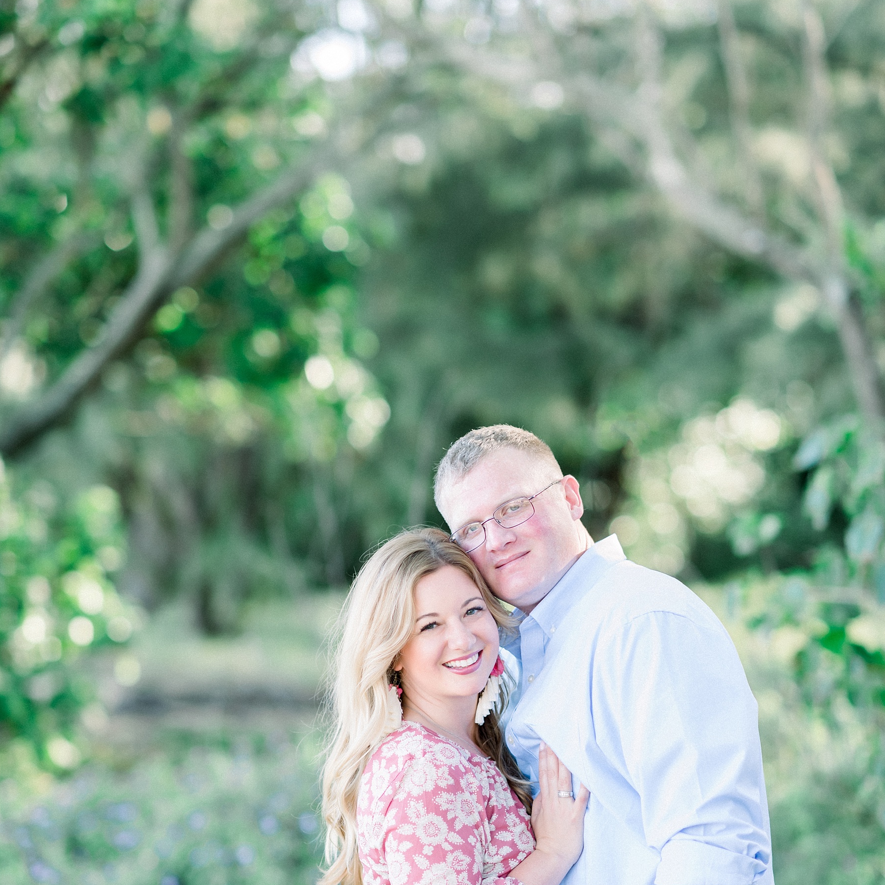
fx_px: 3153
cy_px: 550
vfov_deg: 16.0
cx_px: 443
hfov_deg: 16.0
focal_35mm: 109
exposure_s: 1/400
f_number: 2
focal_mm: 85
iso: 250
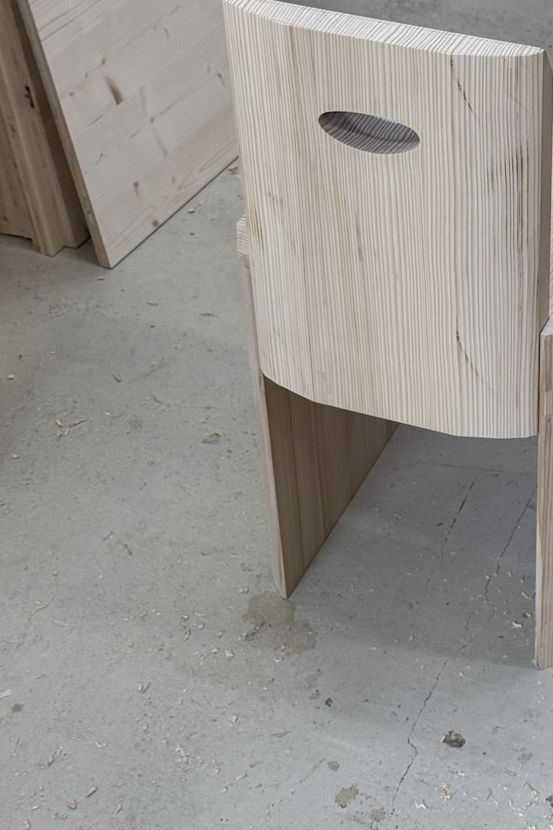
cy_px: 310
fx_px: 1843
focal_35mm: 80
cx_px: 480
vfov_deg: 25.3
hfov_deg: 16.9
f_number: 1.8
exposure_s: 1/100
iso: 100
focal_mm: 6.8
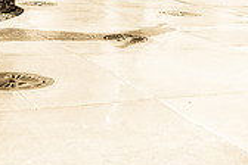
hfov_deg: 22.6
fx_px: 620
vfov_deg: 14.3
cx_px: 114
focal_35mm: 90
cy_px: -75
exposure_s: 1/1250
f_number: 2.8
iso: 200
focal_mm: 26
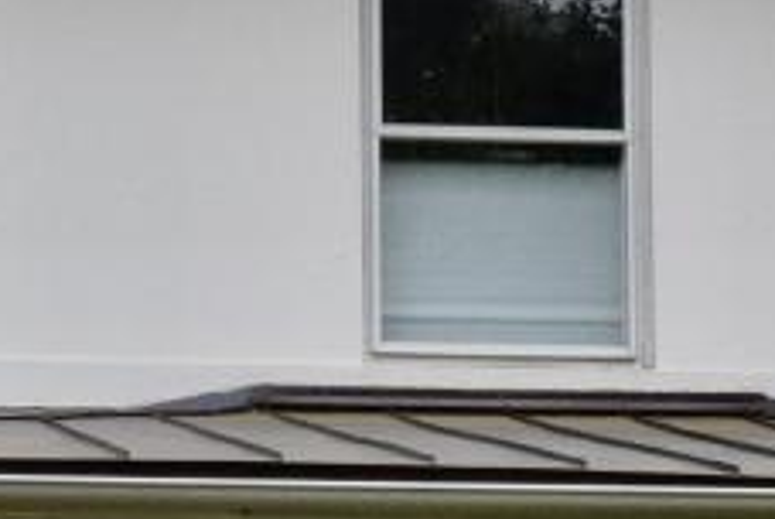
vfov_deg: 5.2
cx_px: 744
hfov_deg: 7.7
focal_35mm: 266
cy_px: 483
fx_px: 5734
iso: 800
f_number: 14
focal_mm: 28
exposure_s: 1/640
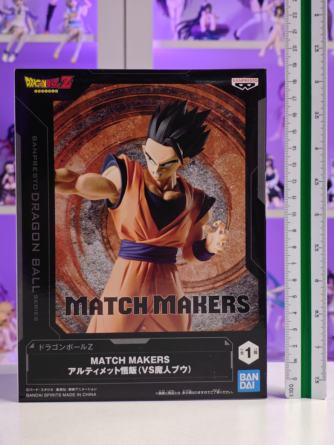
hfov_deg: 18.4
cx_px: 167
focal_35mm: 80
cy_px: 222
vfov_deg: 24.4
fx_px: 1029
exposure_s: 1/14.7
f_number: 2.4
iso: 400
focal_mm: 7.48
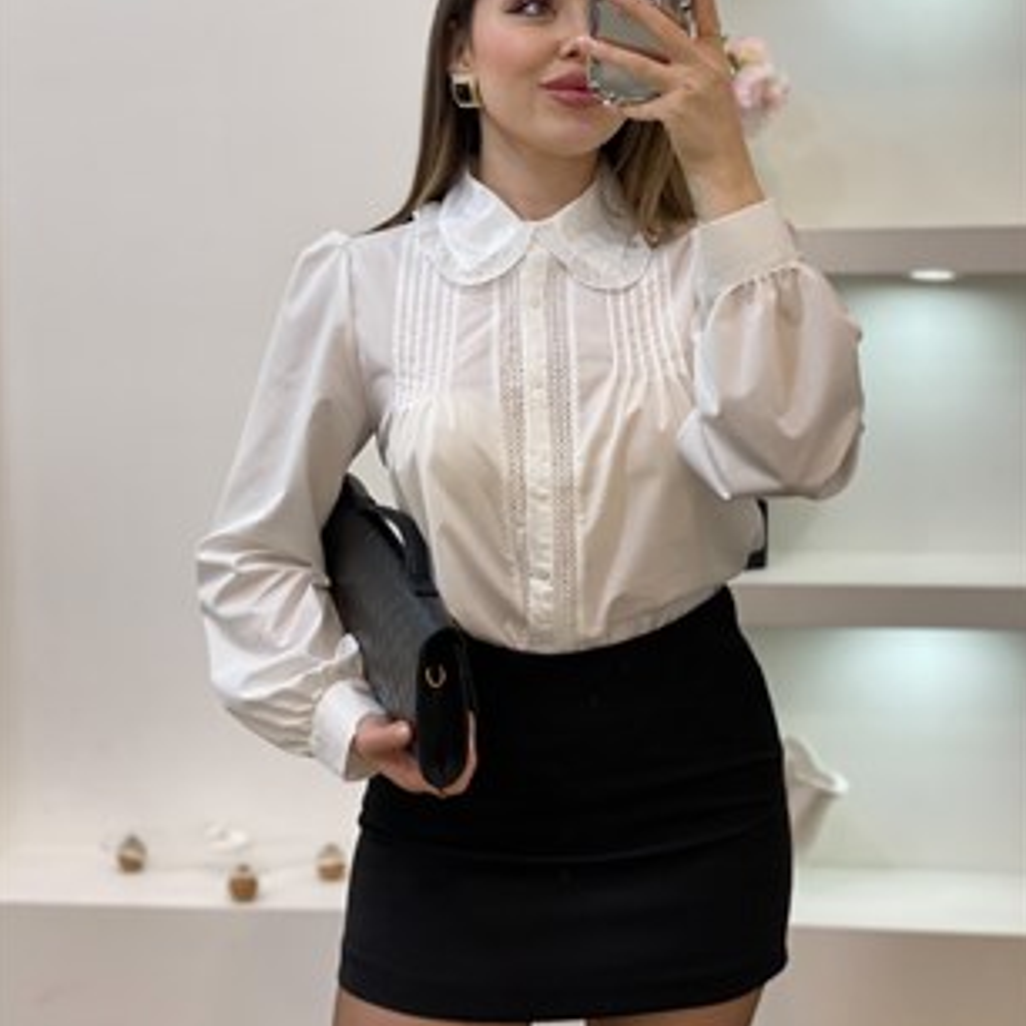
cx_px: 510
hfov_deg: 27.7
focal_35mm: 62
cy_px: 461
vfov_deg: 27.7
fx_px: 2079
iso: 80
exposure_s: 1/100
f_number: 2
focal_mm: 6
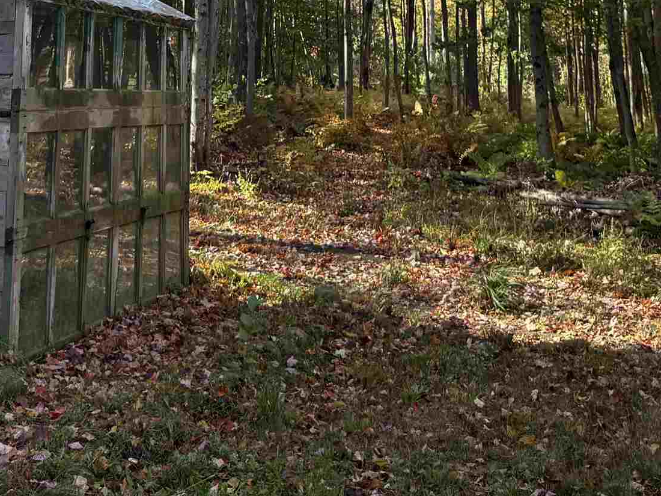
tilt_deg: +12.6
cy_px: -194
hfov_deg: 28.8
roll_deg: -0.1
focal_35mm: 67
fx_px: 1279
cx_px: 219
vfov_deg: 19.7
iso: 80
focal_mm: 6.76
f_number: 1.78
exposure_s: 1/524
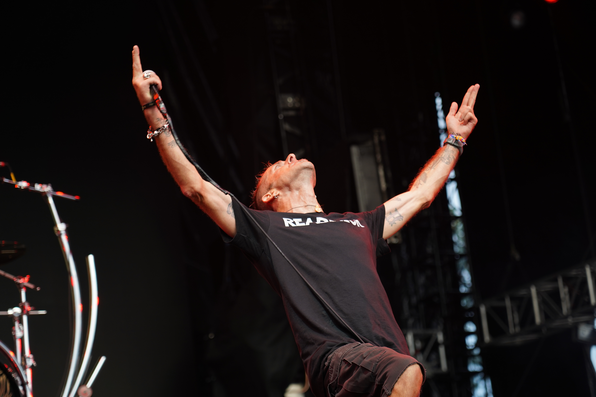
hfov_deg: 19.5
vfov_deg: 13.0
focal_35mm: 105
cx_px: 298
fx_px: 1738
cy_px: 198
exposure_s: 1/125
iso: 320
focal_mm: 105
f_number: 4
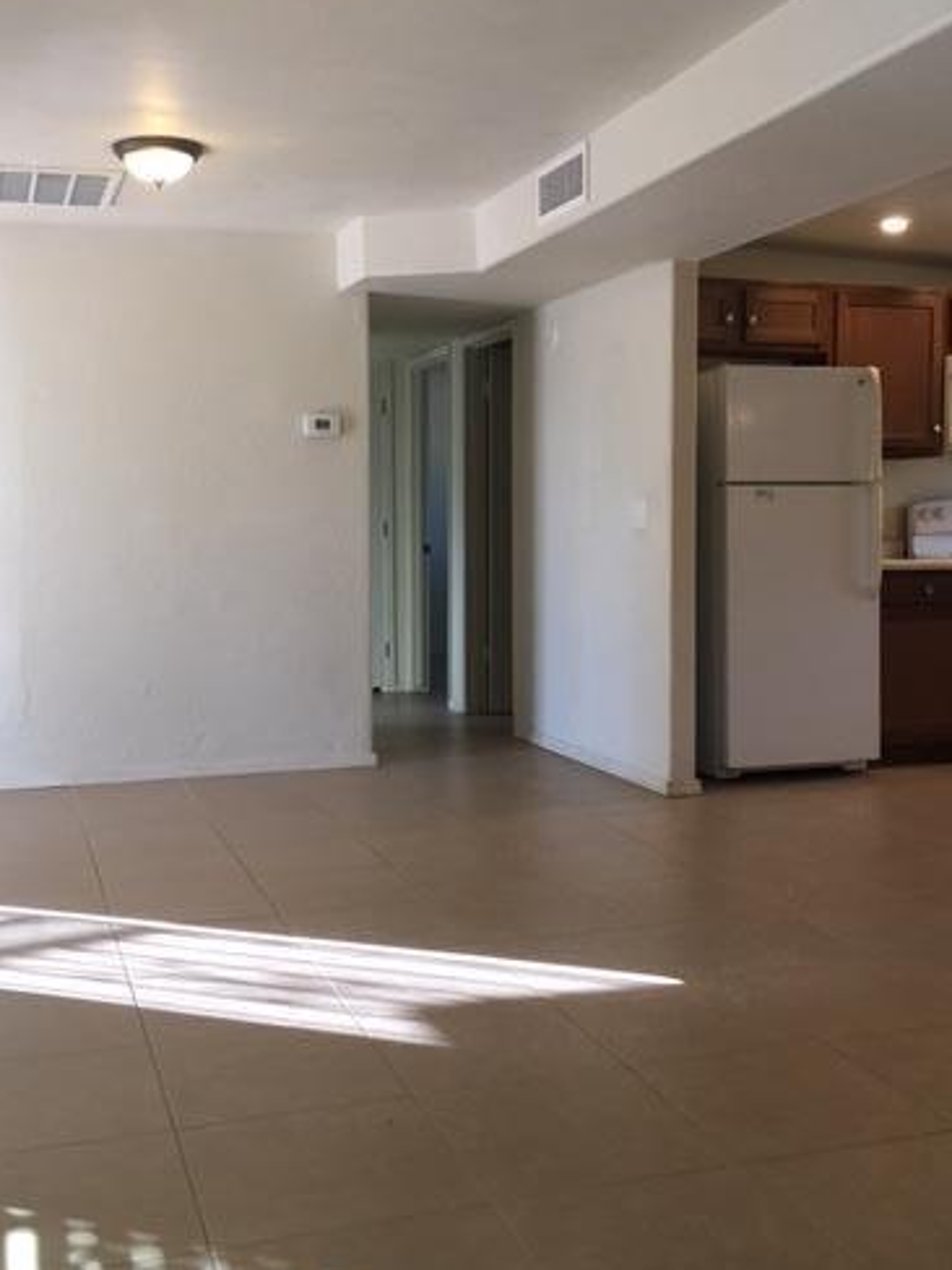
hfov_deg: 37.7
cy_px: 591
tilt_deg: -2.6
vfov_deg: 48.9
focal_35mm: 38
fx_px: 1393
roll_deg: +0.6
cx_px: 455
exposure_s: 1/30
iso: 40
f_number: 2.2
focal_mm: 4.15
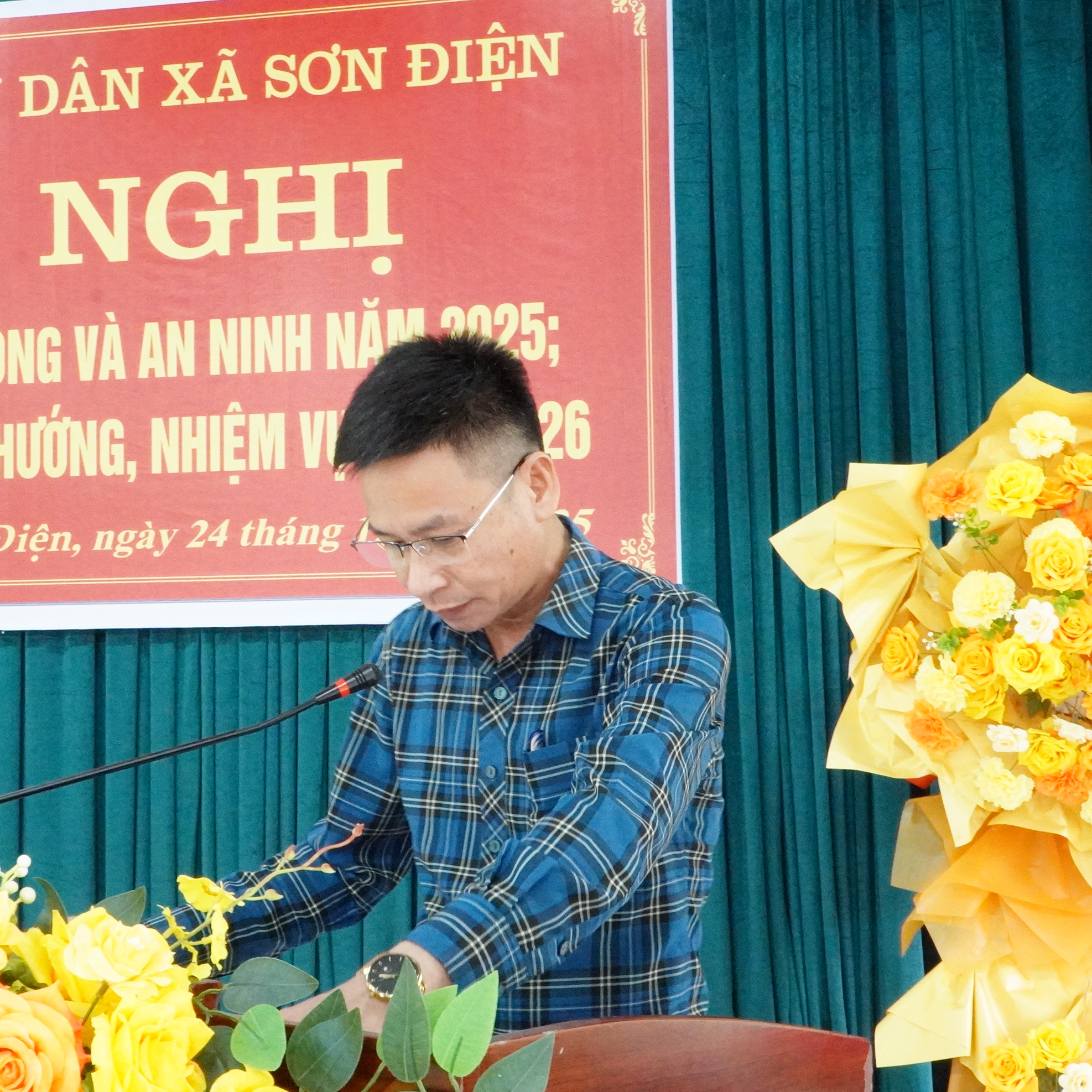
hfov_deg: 37.4
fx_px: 1593
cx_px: 357
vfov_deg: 37.8
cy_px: 545
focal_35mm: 45
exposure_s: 1/13
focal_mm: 23
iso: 10000
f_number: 20
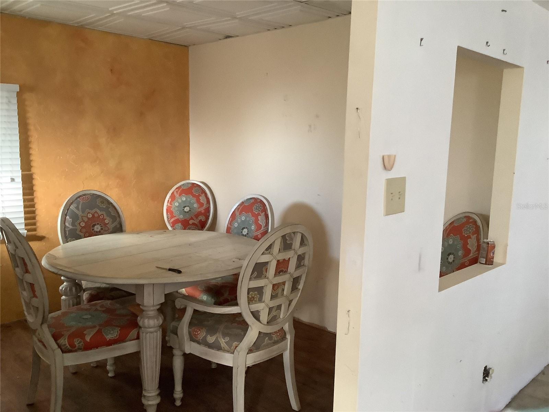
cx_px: 274
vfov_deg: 45.4
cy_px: 206
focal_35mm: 31
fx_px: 492
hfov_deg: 58.4
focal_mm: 3.3
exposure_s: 1/50
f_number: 2.4
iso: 320
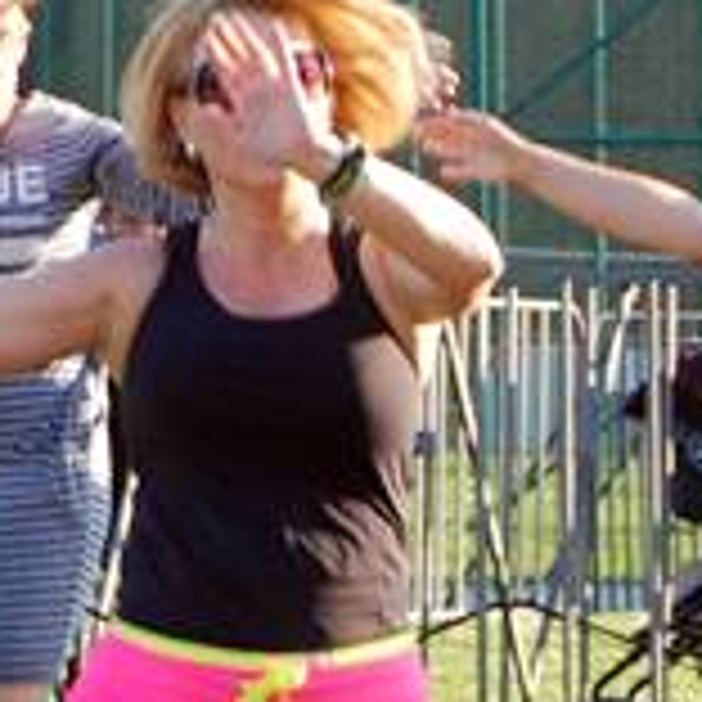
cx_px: -328
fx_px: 6163
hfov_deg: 6.4
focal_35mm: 269
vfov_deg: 6.5
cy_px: 430
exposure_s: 1/250
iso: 400
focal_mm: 55
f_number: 5.6
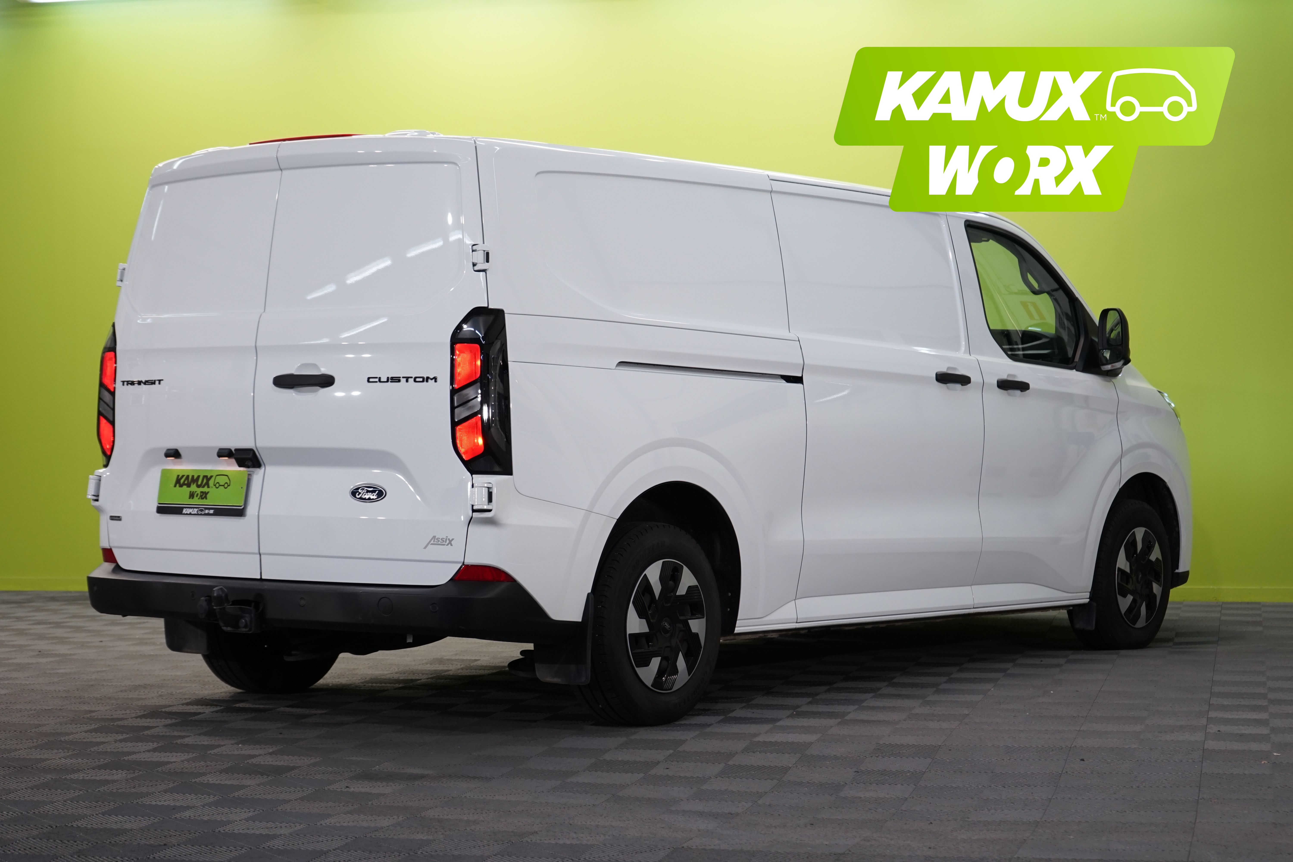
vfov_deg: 19.5
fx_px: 2514
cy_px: 431
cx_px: 646
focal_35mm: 70
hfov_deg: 28.8
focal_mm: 70
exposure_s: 1/60
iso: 640
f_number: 5.6
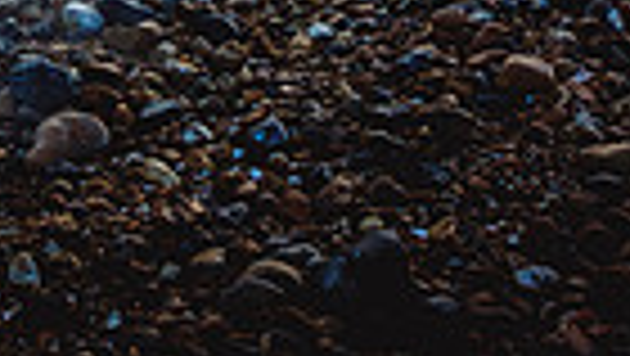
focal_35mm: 105
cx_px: -135
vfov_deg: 10.1
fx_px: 1755
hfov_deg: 19.2
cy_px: -484
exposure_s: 30
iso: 250
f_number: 8
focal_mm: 15.9
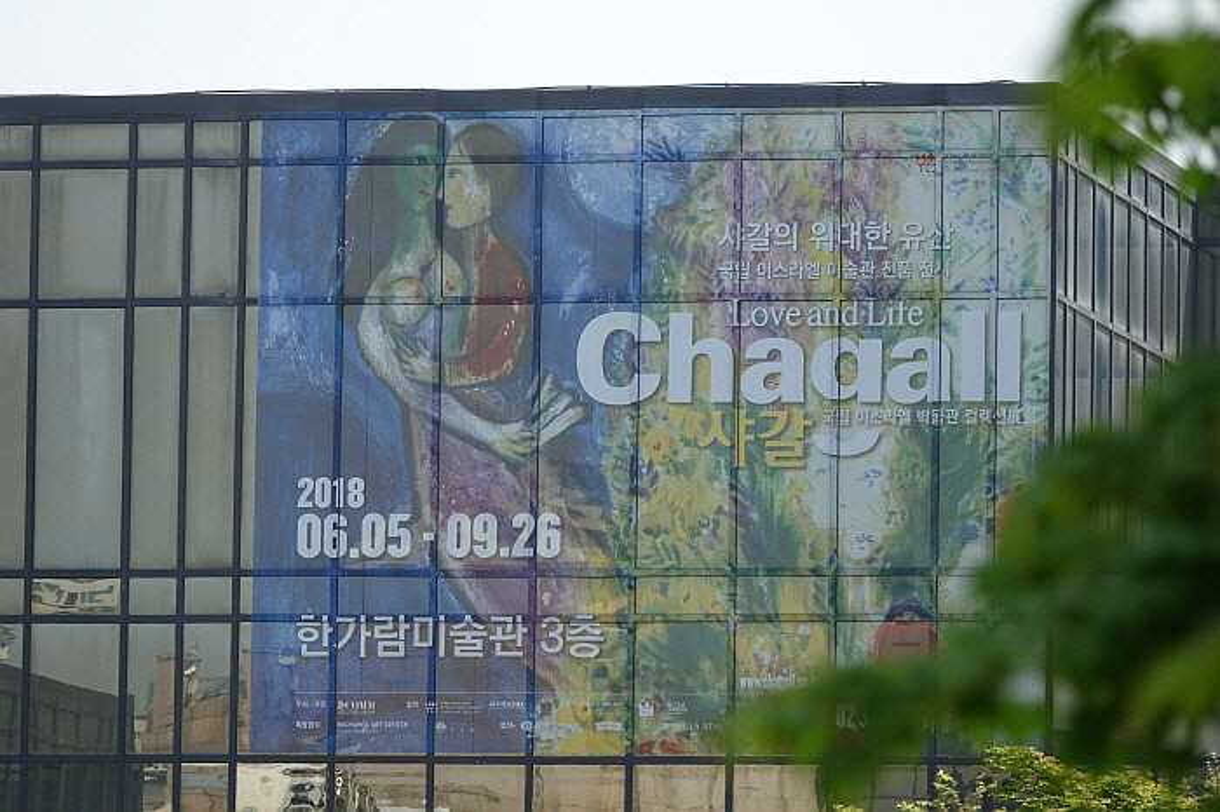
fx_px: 9382
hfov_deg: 7.4
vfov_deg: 5.0
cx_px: 610
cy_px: 406
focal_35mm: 277
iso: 100
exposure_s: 1/500
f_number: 4
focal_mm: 101.58
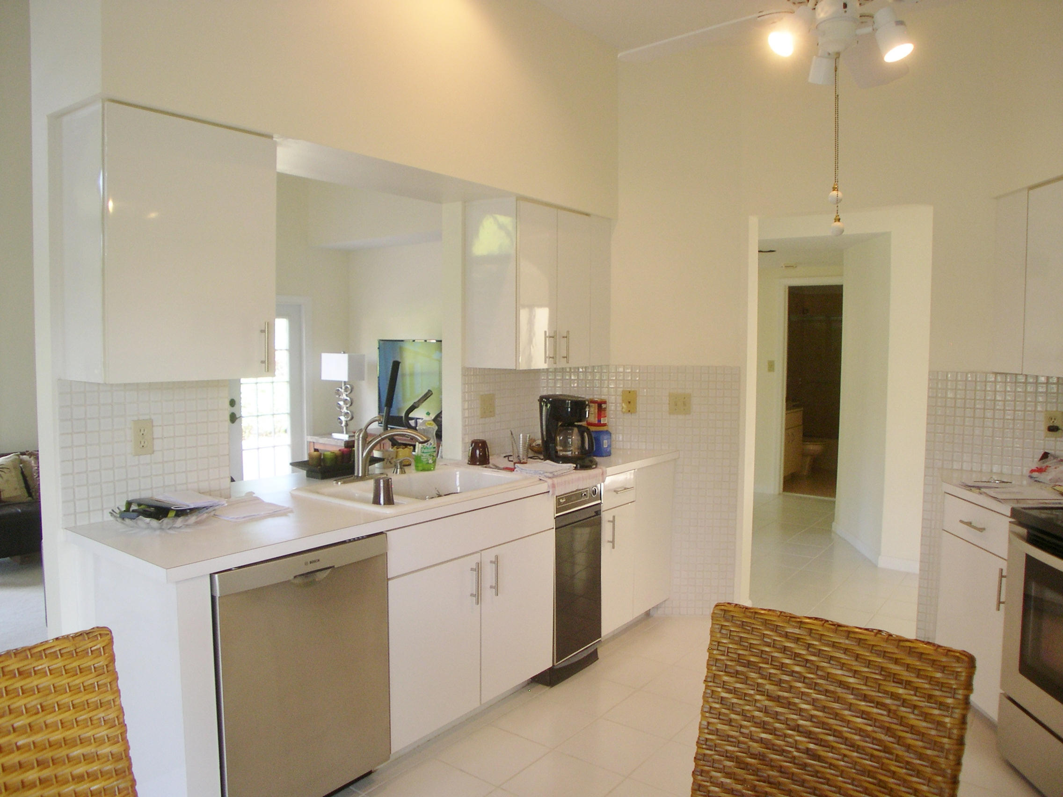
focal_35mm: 38
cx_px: 532
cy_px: 398
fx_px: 1167
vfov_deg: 37.7
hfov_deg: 49.0
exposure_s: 1/31.9
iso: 100
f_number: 2.8
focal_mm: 8
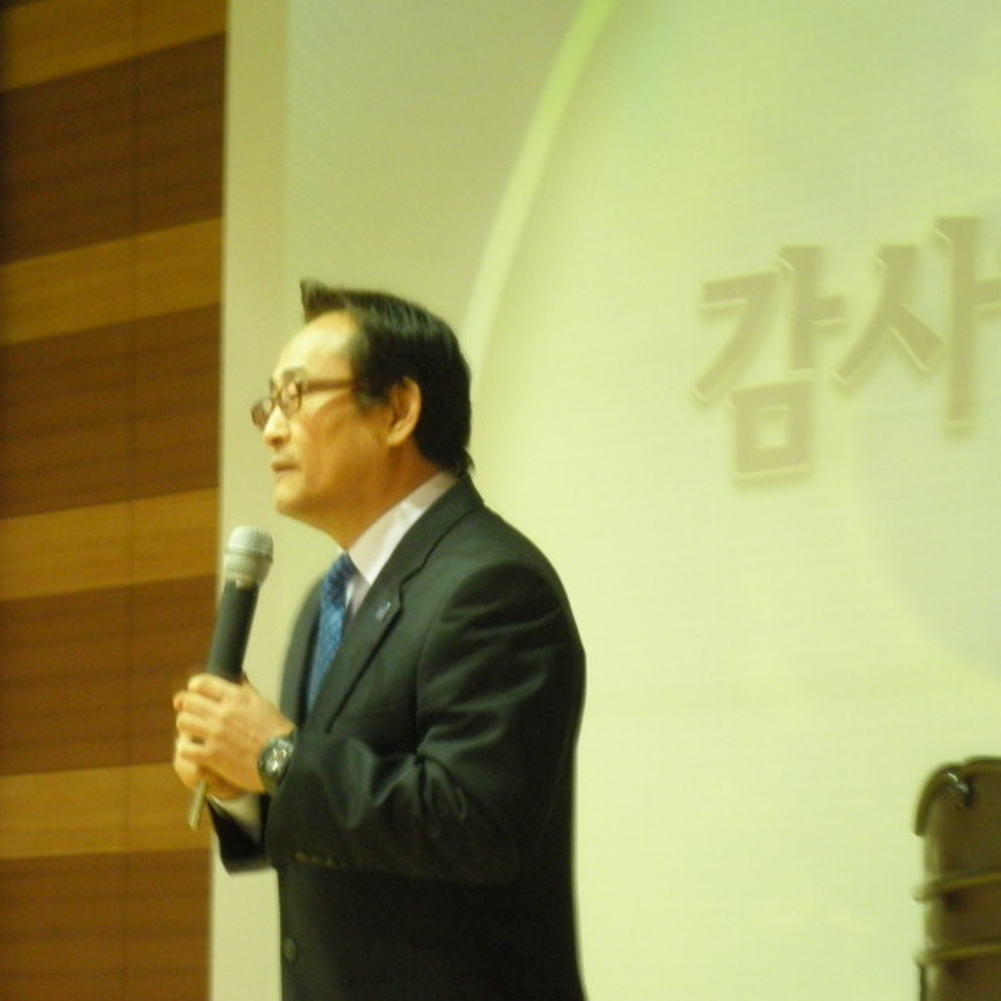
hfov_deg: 13.2
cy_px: 500
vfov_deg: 13.2
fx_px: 4319
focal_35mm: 132
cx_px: 370
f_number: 5.8
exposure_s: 1/4
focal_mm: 19.6
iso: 320
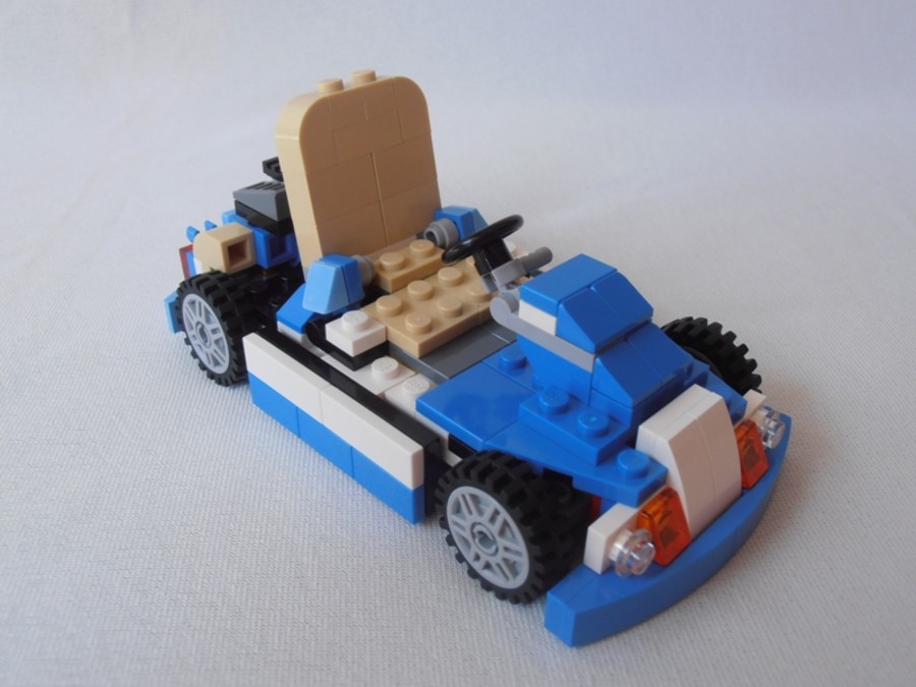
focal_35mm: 37
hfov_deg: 50.1
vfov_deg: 38.7
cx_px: 458
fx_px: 979
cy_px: 344
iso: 80
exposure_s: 1/50
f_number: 3.9
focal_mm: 6.61
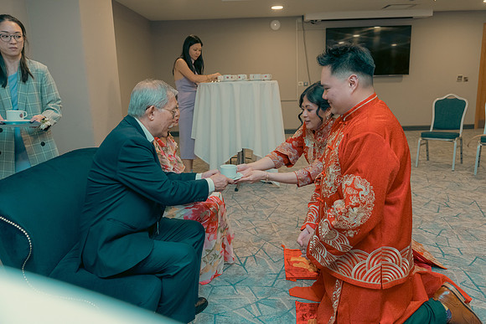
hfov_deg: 63.6
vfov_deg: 45.0
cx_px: 243
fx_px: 392
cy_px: 162
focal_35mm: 29
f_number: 3.5
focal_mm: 29
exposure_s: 1/160
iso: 2500
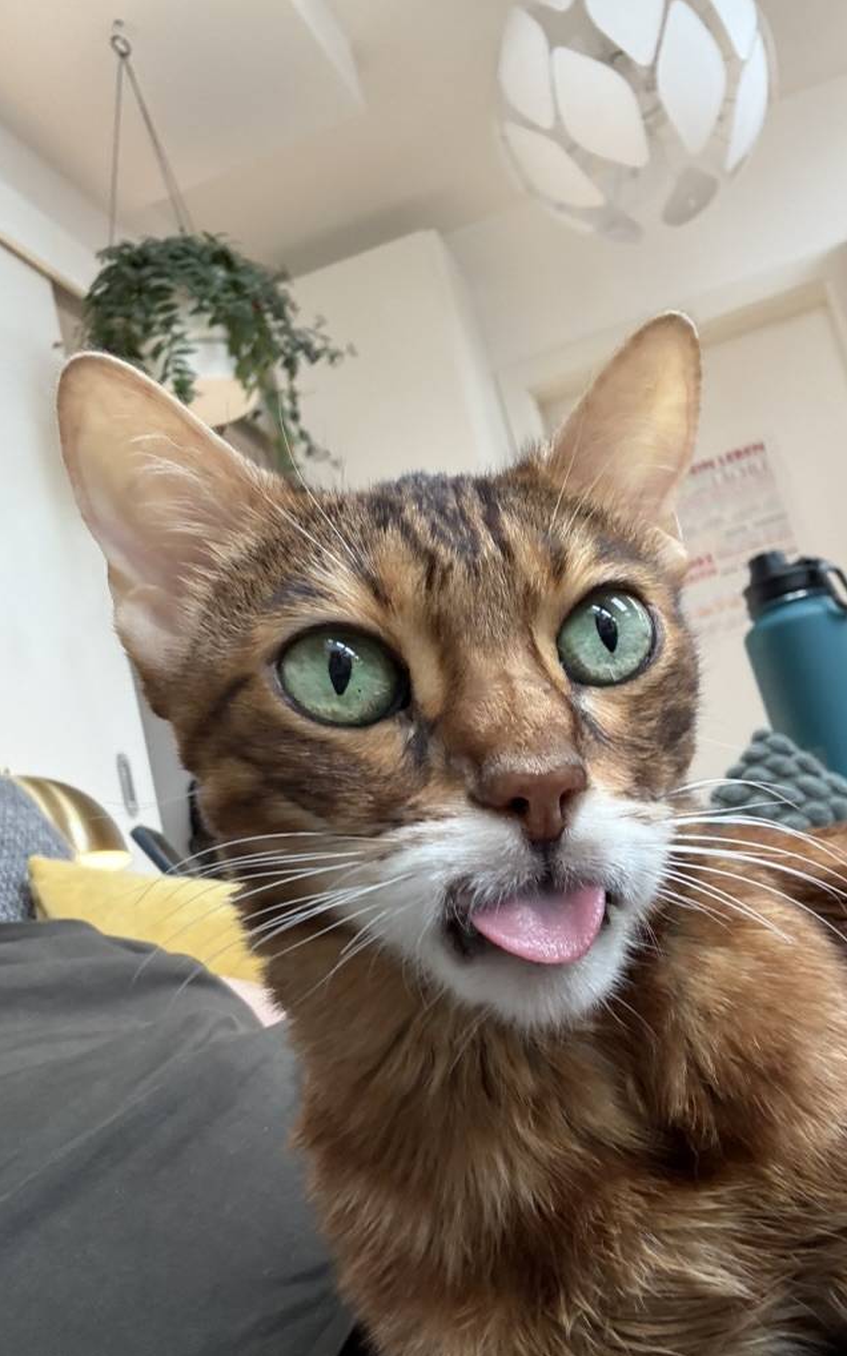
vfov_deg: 59.7
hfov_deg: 39.3
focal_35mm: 32
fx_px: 1182
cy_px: 679
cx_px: 507
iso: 160
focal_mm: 2.69
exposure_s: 1/50
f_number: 1.9
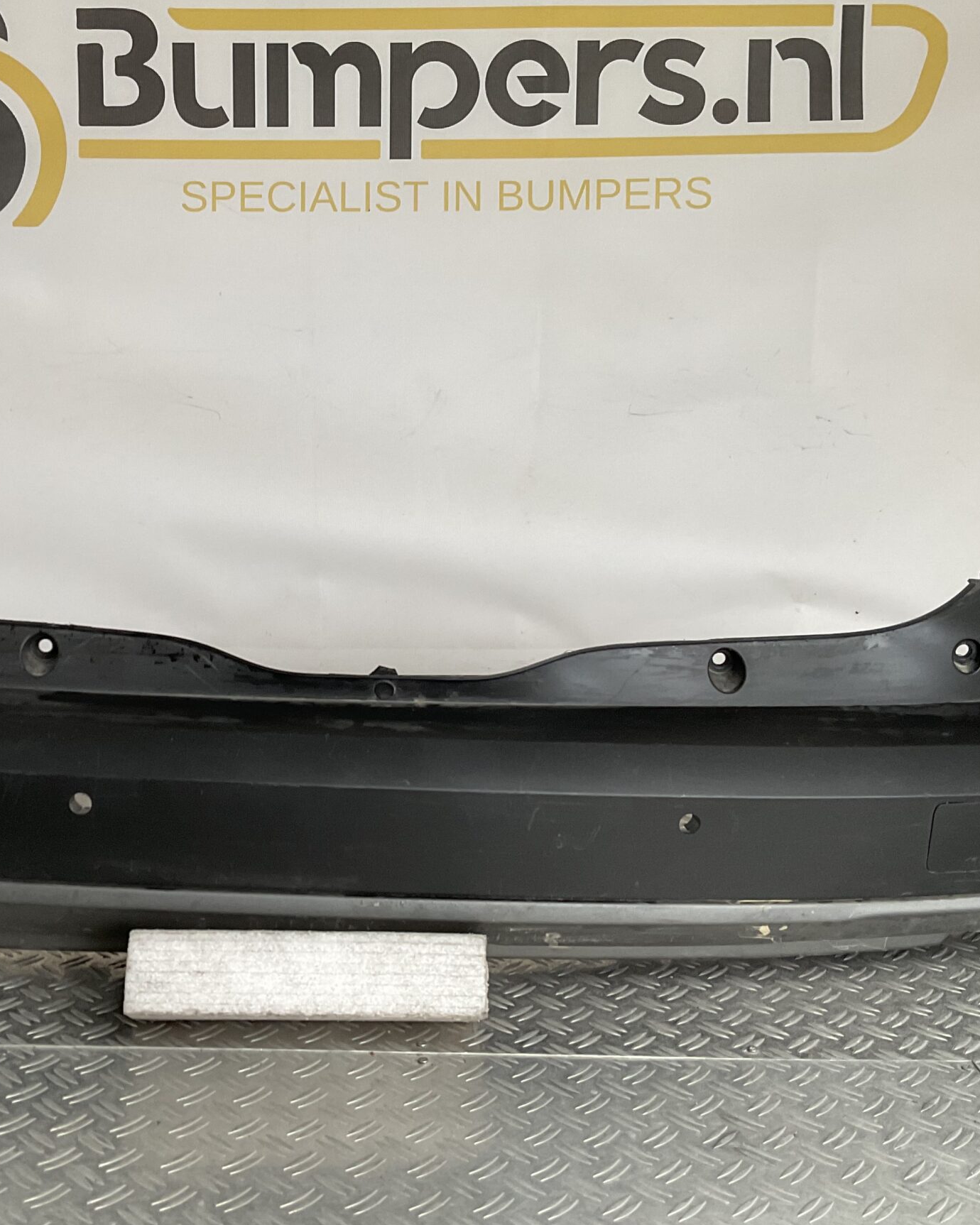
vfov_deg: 43.8
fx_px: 1523
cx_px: 342
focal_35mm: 42
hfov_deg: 35.4
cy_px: 556
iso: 64
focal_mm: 3
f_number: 1.8
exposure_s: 1/100
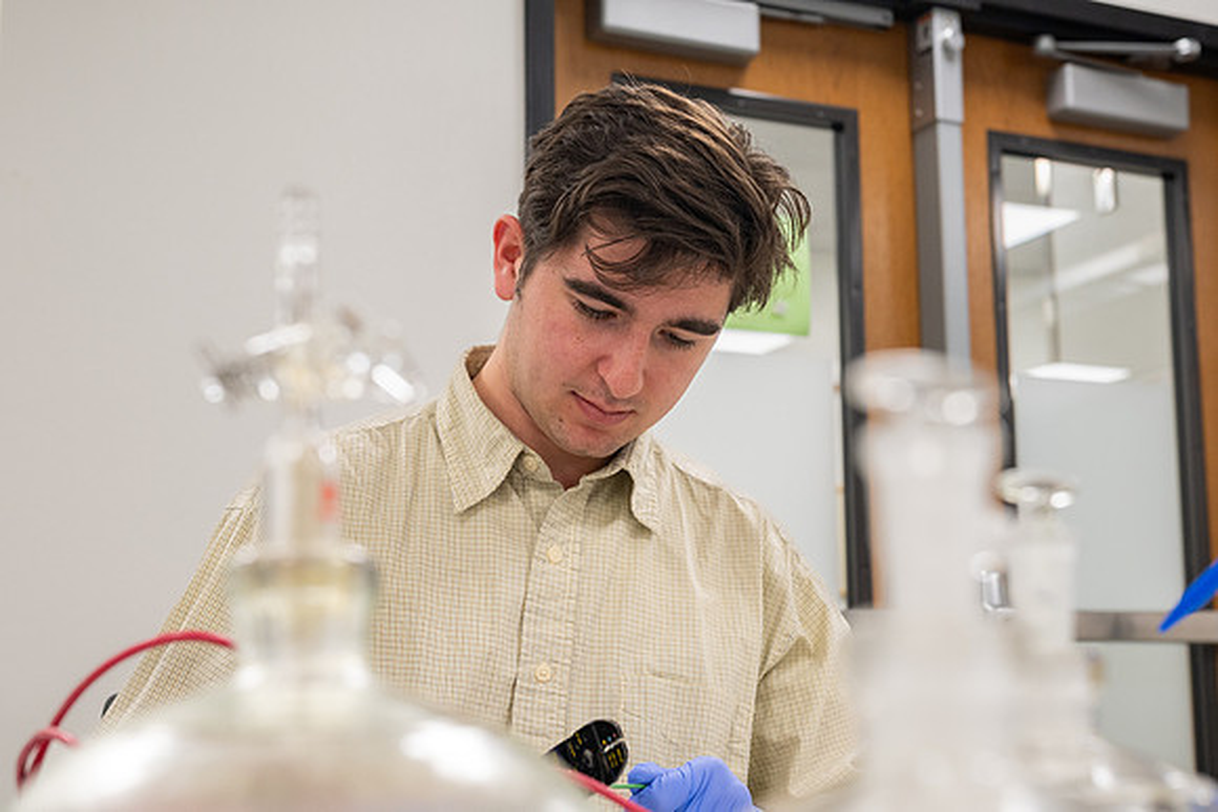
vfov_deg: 28.4
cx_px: 607
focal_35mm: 47
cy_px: 479
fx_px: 1603
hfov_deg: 41.6
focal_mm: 33
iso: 500
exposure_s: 1/125
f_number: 4
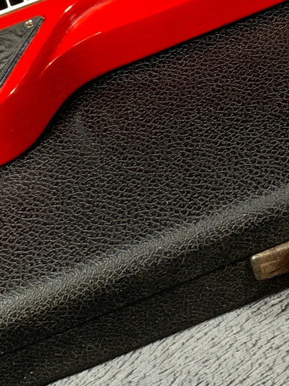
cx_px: 286
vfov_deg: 15.7
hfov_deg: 11.8
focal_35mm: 124
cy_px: 30
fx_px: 1381
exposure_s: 1/104
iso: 64
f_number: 1.8
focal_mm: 3
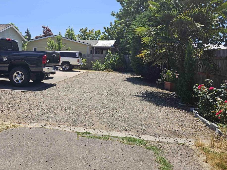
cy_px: 67
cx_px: 79
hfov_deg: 55.8
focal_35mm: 32
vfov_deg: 43.9
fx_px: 210
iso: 25
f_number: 1.8
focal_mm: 5.4
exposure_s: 1/1742
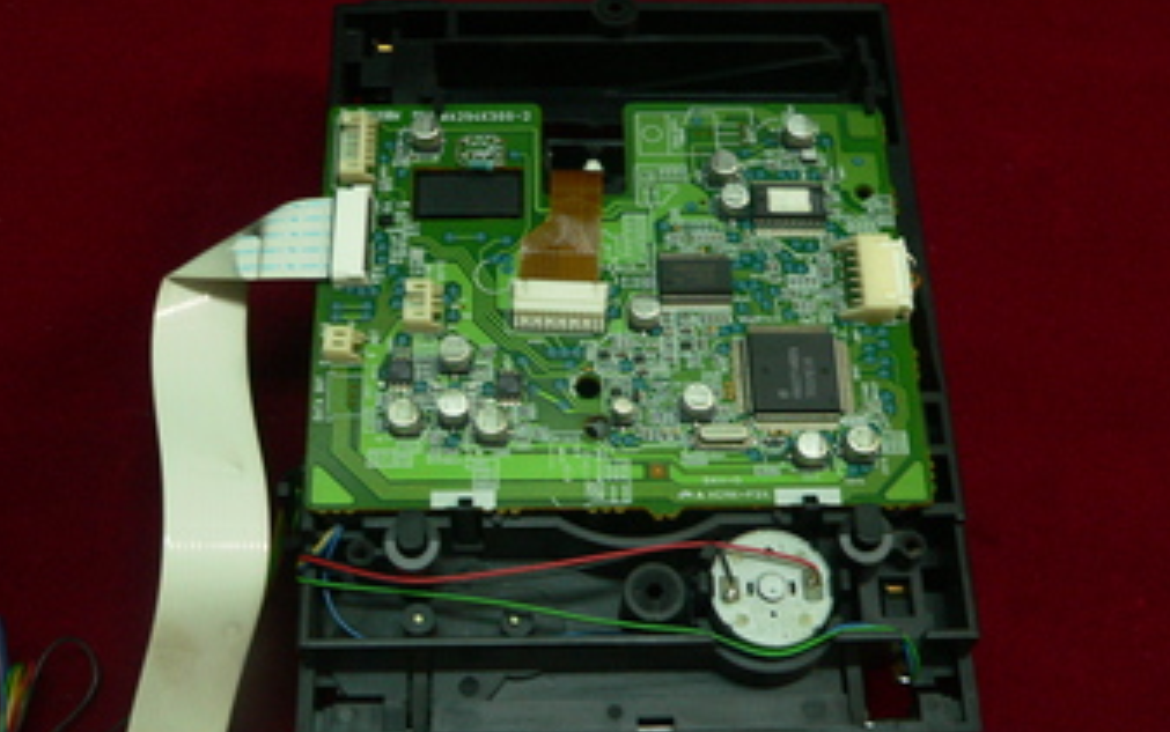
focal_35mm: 49
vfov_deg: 26.4
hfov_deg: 41.0
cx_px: 576
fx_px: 1563
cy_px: 411
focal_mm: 6.8
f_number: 2.8
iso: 200
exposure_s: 1/25
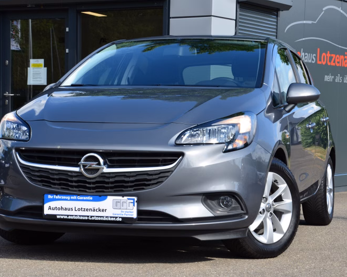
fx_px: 1017
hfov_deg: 19.4
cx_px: 155
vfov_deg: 15.5
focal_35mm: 99
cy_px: 139
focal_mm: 58
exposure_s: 1/125
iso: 140
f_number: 11
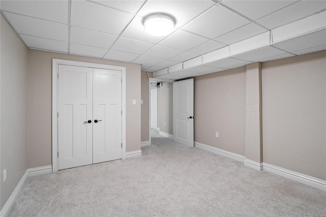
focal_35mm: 16
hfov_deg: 96.7
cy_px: 108
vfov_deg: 73.7
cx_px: 163
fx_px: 145
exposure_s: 1/2.5
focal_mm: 8
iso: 400
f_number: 6.3
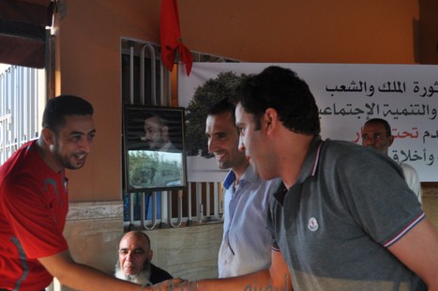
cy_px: 177
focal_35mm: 37
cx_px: 211
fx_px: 450
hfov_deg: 51.9
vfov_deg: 35.7
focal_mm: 18
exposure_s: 1/60
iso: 450
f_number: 4
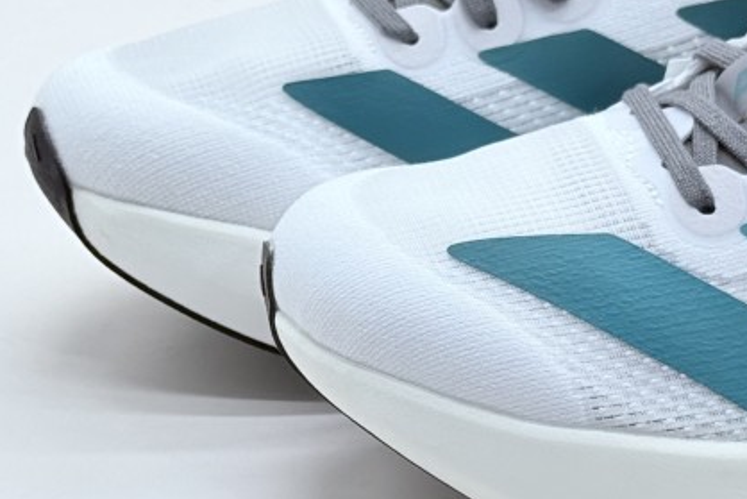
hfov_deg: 38.9
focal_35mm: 51
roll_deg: +2.1
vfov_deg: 26.5
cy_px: 272
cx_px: 376
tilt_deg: -23.5
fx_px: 1059
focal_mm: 6.76
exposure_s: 1/646
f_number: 1.78
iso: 64
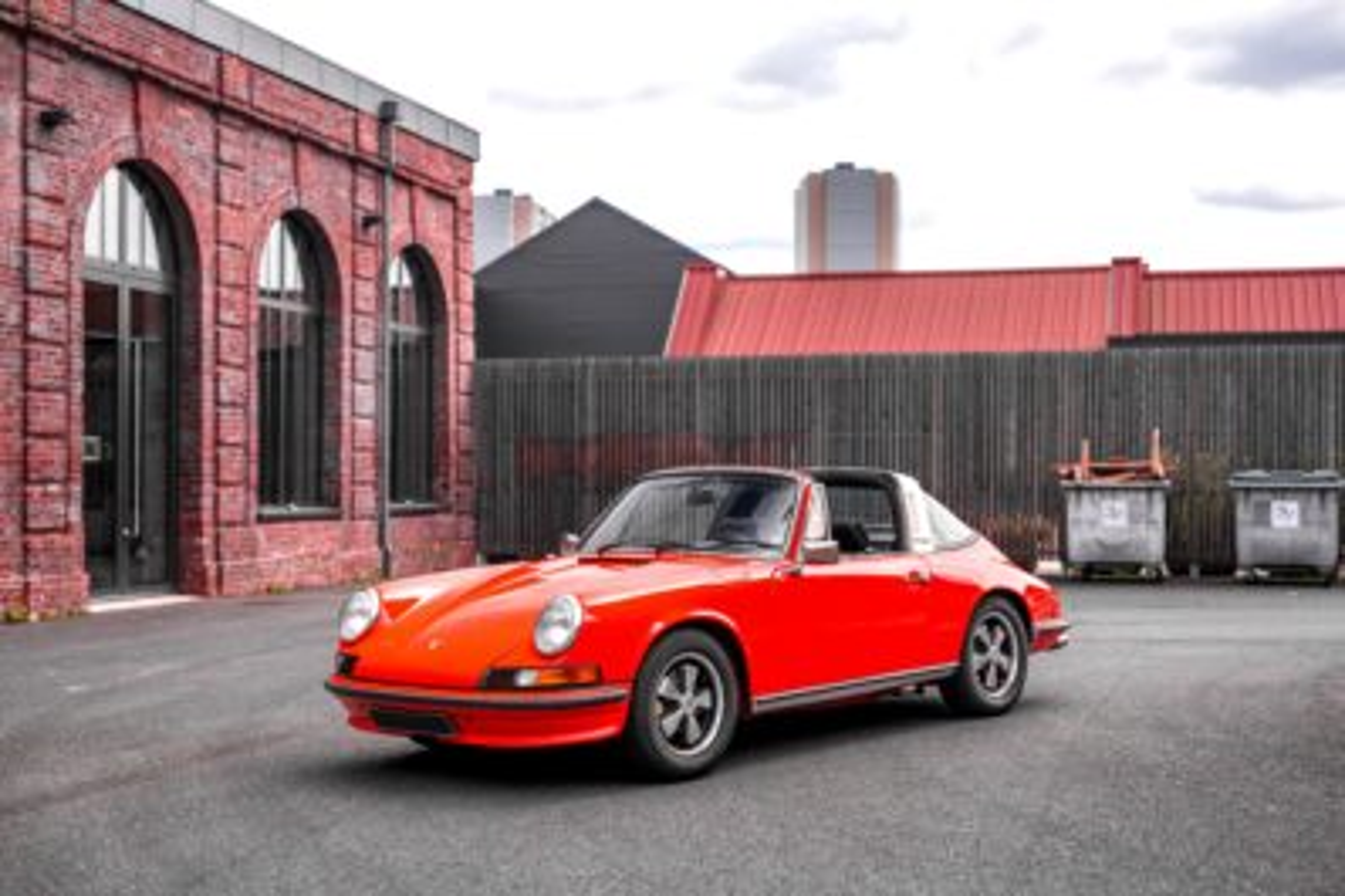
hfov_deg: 39.6
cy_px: 448
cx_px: 672
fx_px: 1867
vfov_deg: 27.0
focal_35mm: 50
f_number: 3.2
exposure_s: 1/640
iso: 100
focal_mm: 50
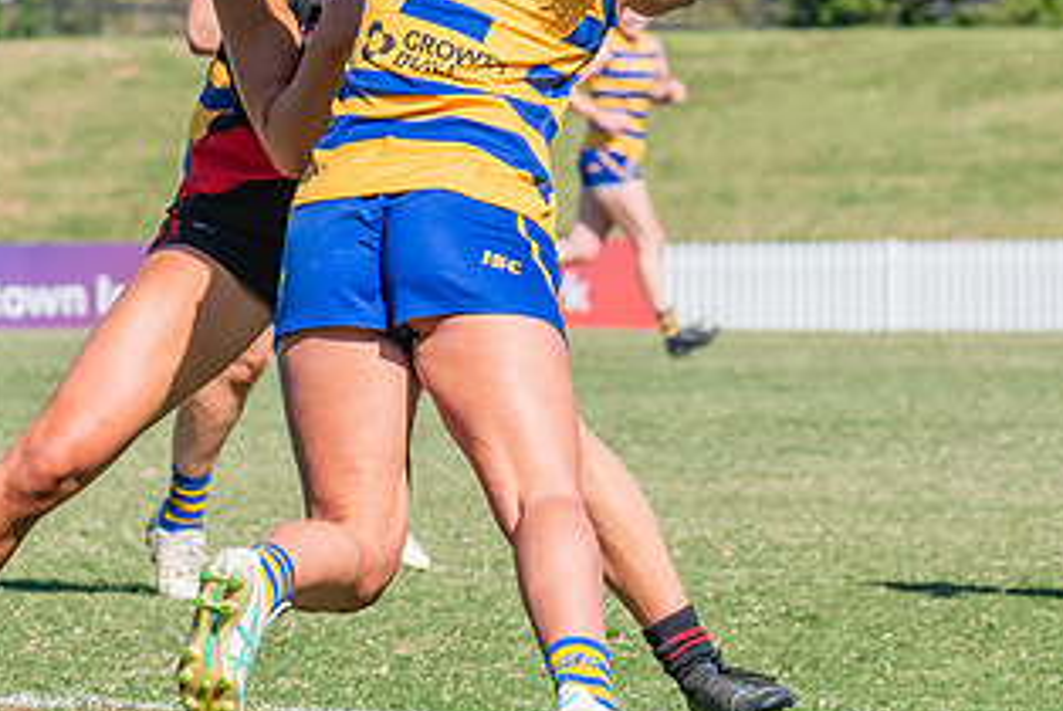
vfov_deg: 2.6
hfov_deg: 3.9
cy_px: 167
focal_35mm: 526
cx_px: 249
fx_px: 15546
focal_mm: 170
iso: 800
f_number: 10
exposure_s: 1/1250
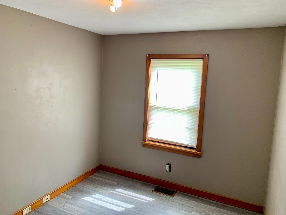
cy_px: 108
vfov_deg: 53.1
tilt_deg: -8.1
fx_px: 215
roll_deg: -1.9
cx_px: 143
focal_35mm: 26
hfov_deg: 67.3
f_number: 1.8
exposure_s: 1/60
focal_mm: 4.25
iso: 64
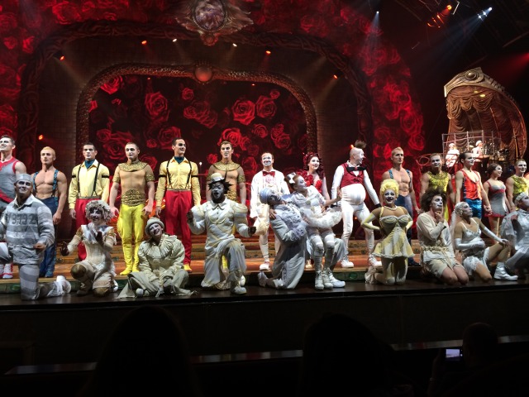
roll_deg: +1.7
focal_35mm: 29
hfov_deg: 61.7
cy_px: 198
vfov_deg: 48.2
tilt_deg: +2.8
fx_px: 443
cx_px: 264
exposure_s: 1/30
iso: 32
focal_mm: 4.15
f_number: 2.2
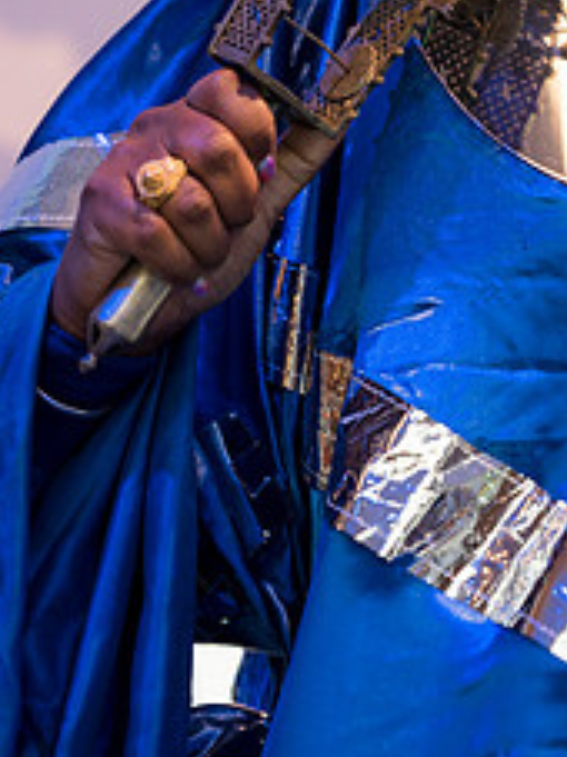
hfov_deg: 3.0
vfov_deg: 4.0
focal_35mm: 492
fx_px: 10755
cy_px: 122
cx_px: 284
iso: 640
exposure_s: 1/125
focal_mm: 200
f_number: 2.8
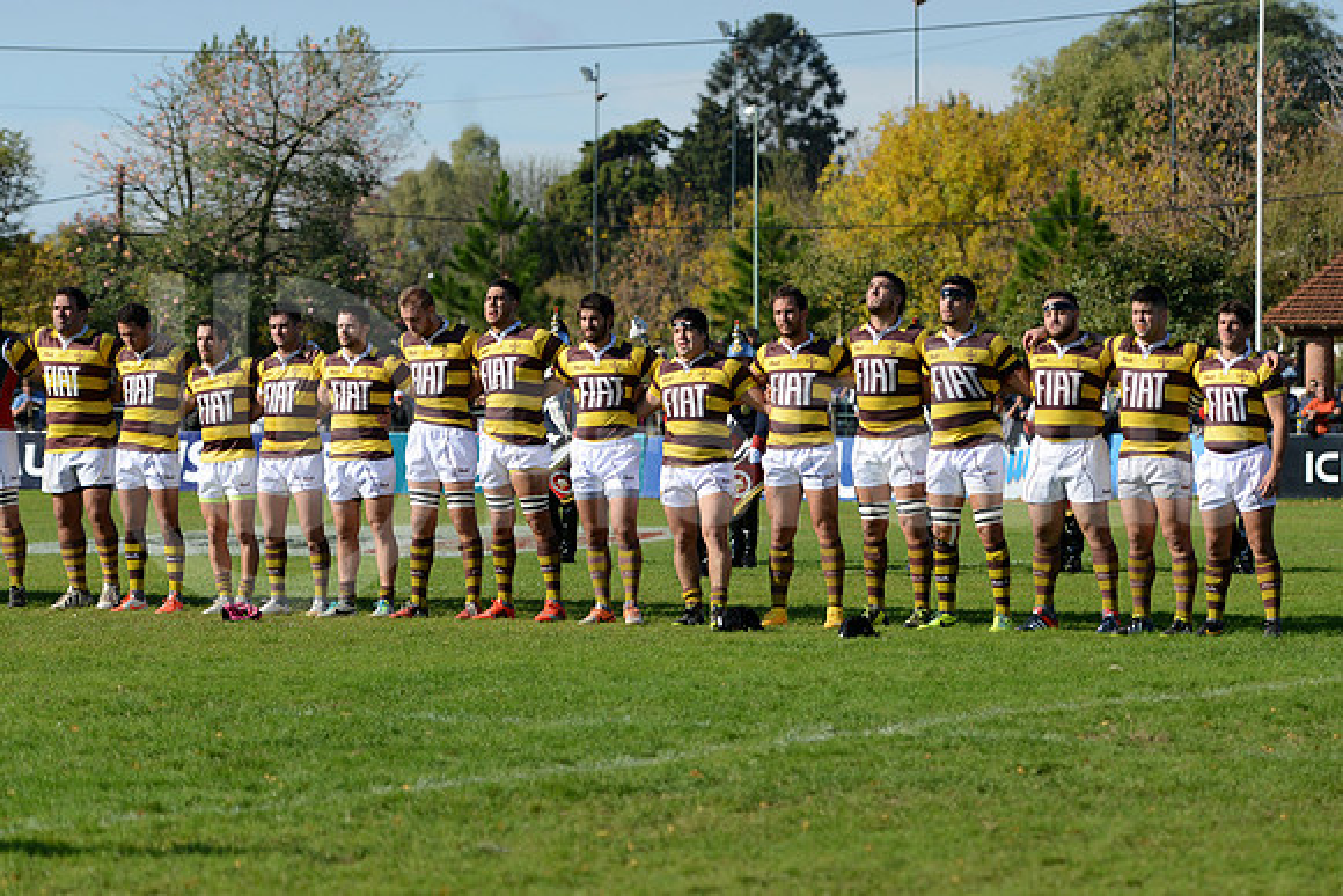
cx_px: 672
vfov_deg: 10.2
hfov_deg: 15.2
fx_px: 5037
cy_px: 448
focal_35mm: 135
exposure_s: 1/2000
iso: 400
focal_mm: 135
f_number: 4
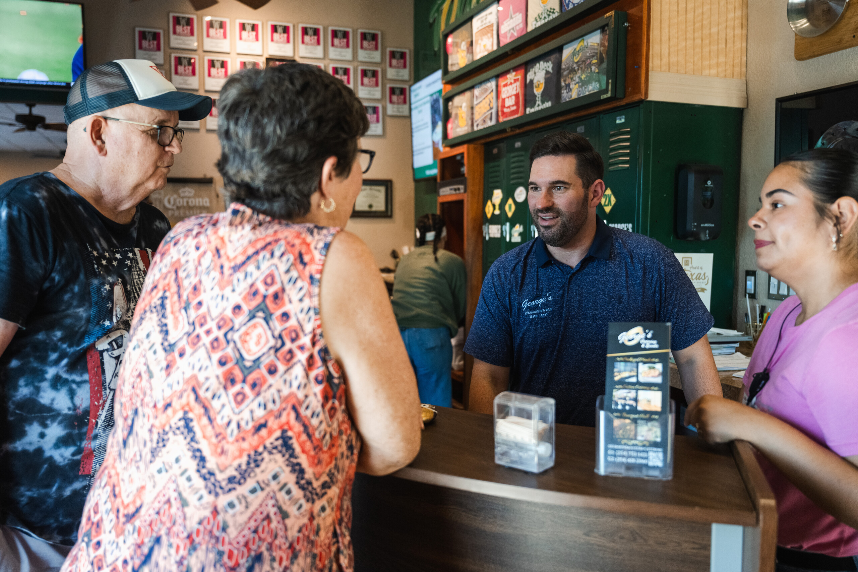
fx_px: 751
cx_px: 429
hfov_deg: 59.5
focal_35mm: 32
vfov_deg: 41.7
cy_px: 286
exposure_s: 1/200
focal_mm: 31.5
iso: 1600
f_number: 2.8
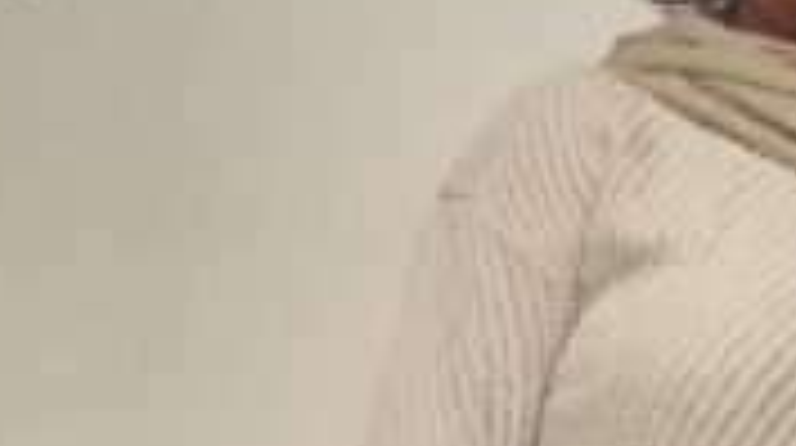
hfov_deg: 18.6
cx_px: 872
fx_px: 2340
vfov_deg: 10.1
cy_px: 860
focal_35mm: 111
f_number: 1.9
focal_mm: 2.69
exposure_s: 1/30
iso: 400
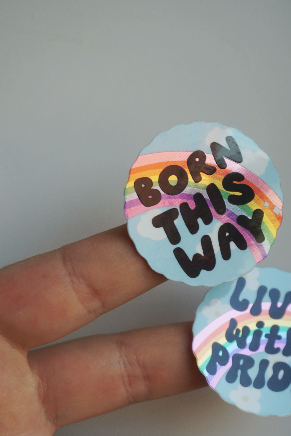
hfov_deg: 17.6
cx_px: 213
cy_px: 294
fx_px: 934
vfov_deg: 26.2
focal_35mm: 77
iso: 100
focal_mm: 34
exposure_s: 1/80
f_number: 5
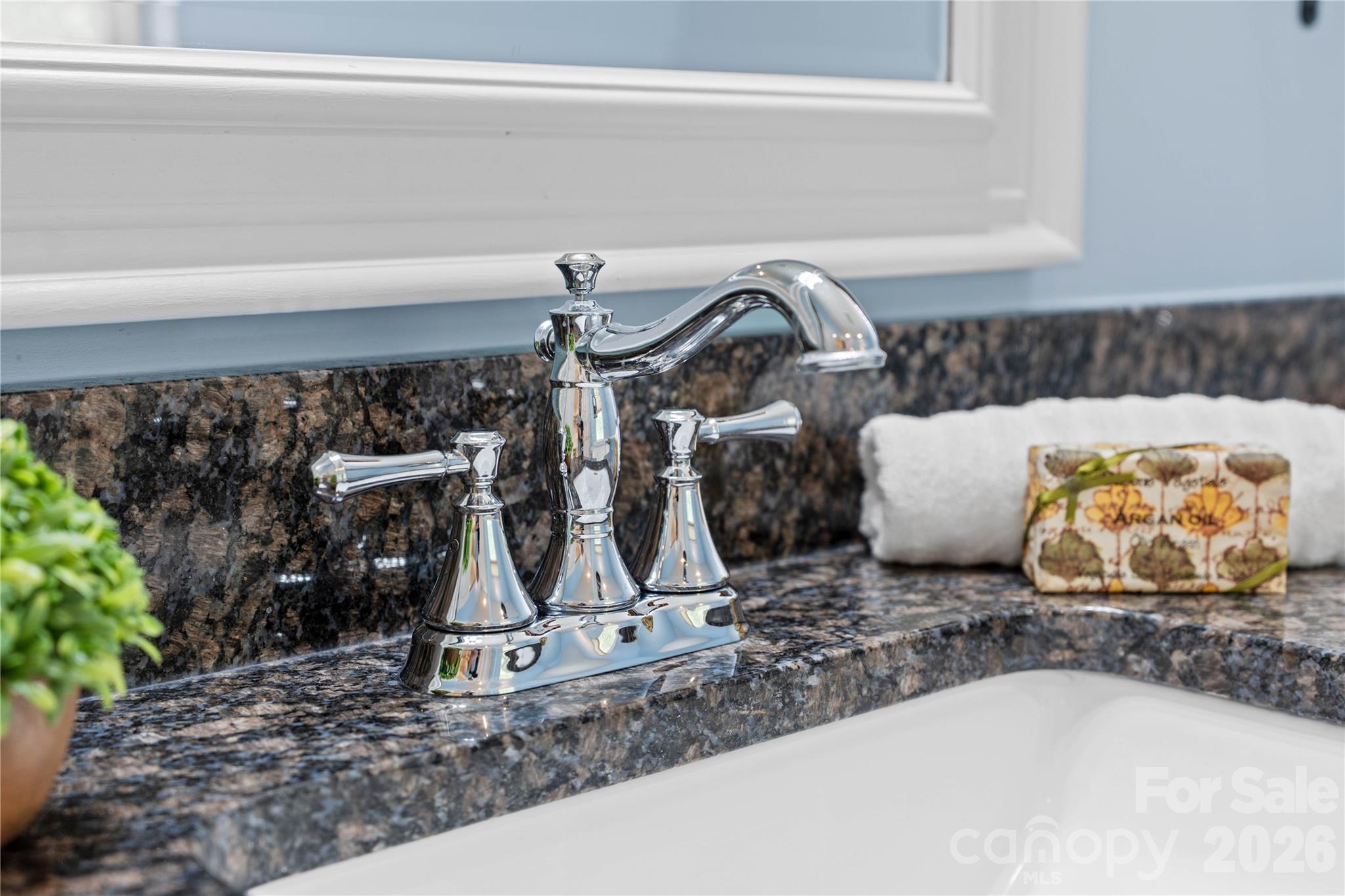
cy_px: 448
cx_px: 672
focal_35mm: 50
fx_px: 1868
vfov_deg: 27.0
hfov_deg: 39.6
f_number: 4
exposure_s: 1/3
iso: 100
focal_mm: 50
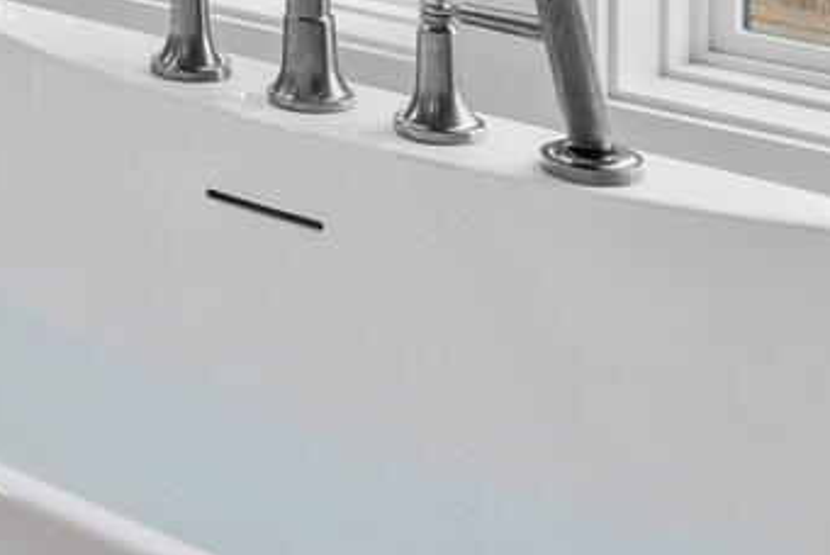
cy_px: -583
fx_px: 2215
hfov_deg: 17.9
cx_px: -557
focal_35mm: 96
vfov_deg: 12.4
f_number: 8
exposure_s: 1/6
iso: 400
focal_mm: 16
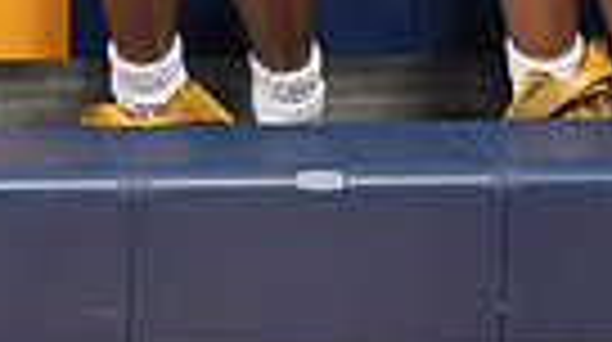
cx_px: -498
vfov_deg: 4.2
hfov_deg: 7.4
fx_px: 4569
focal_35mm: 282
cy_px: -644
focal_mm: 51
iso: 400
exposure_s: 1/250
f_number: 8
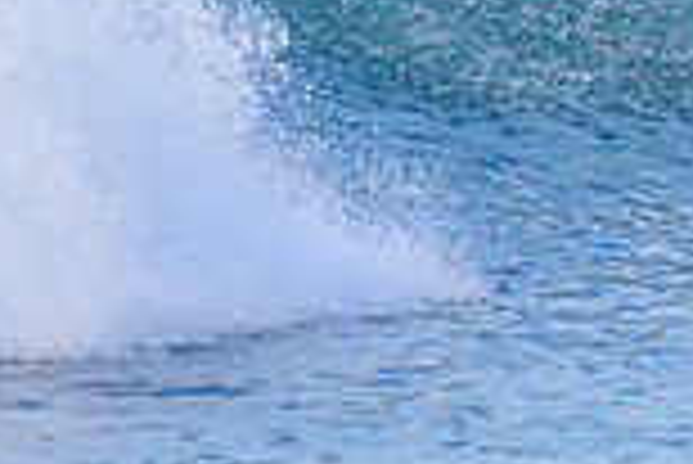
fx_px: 44528
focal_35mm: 2311
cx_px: 1033
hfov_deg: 0.9
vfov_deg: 0.6
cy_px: -166
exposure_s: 1/2000
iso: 360
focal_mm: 500
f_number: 5.6
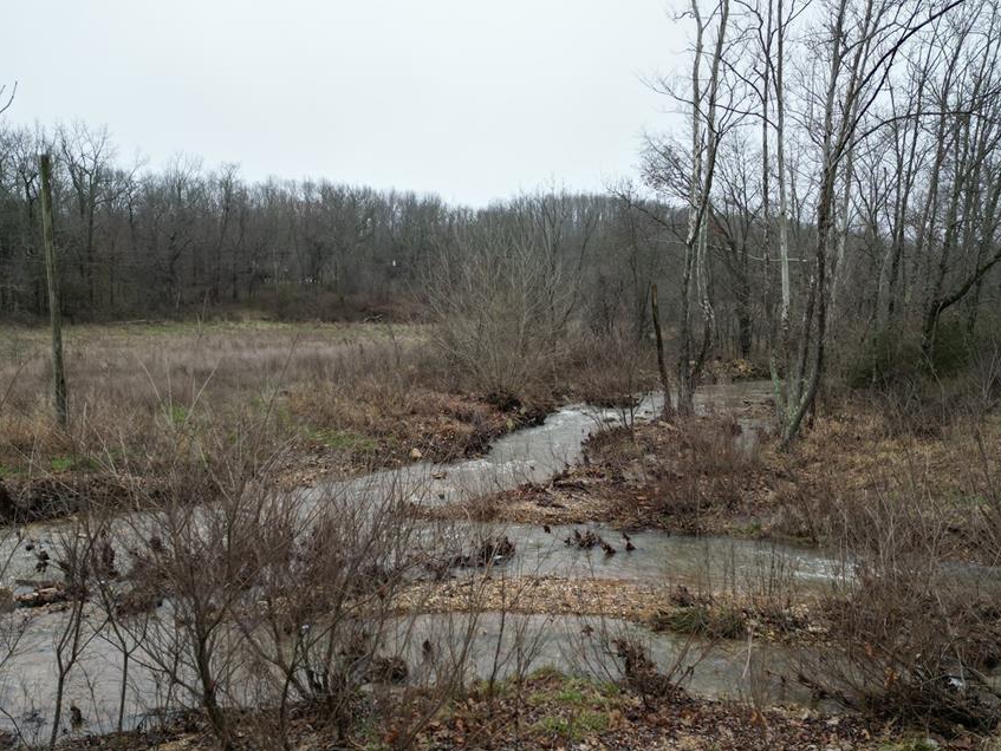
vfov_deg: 48.1
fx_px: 839
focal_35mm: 29
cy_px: 435
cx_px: 525
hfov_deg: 61.6
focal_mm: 6.72
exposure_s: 1/1000
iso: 130
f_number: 1.7
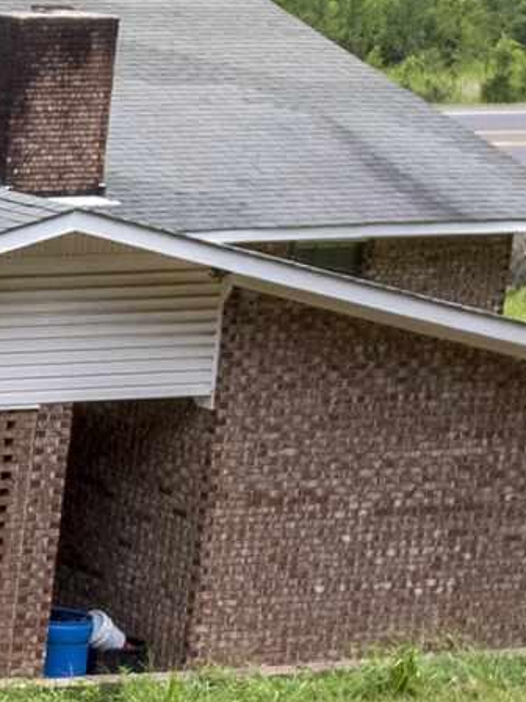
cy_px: 514
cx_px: -1392
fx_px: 2938
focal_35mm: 145
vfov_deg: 13.6
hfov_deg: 7.8
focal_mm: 8.38
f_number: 2.8
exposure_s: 1/160
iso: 100
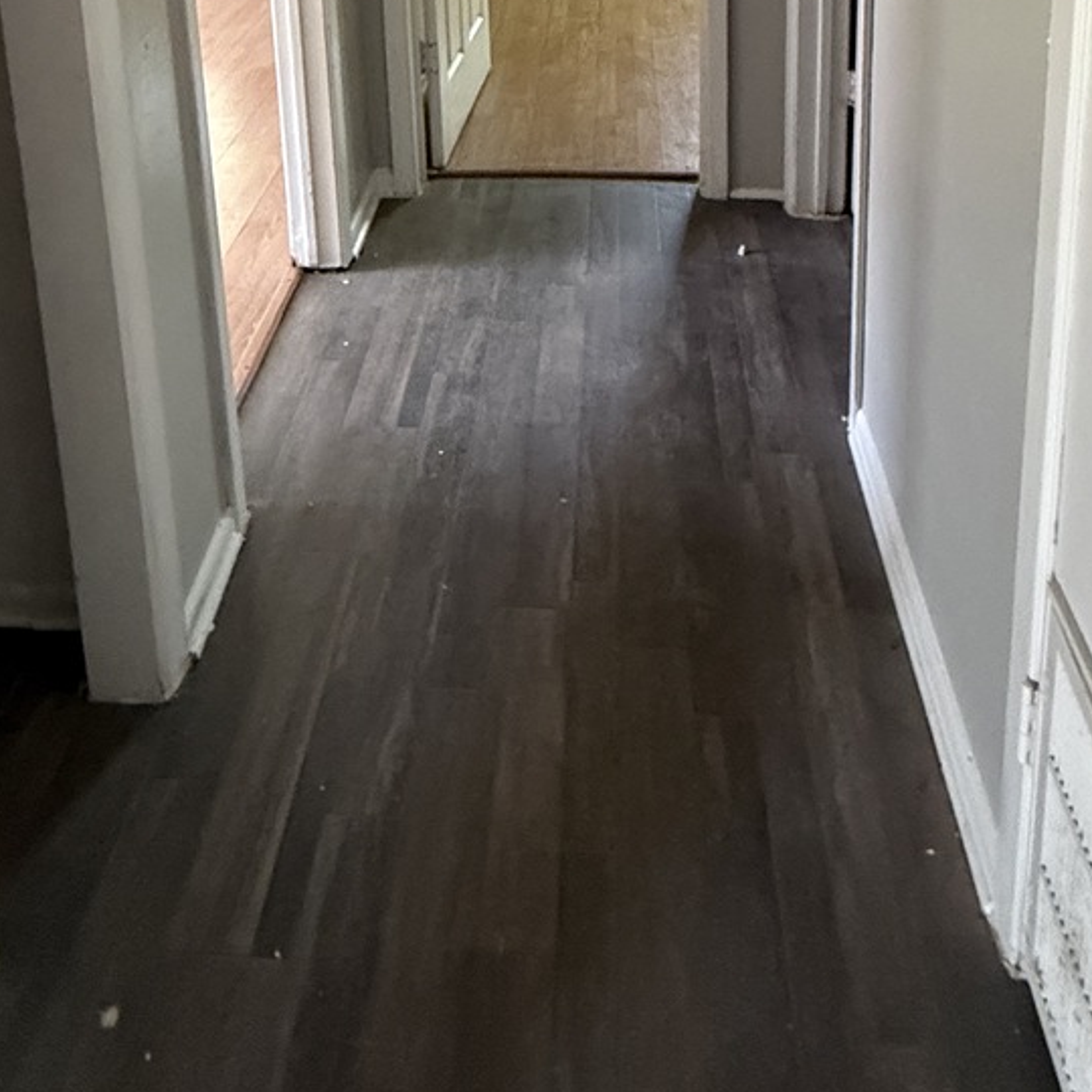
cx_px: 530
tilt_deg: -10.4
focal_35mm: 33
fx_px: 1178
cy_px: -127
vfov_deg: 39.8
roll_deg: +0.2
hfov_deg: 49.7
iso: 800
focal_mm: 2.22
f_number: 2.2
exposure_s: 1/60
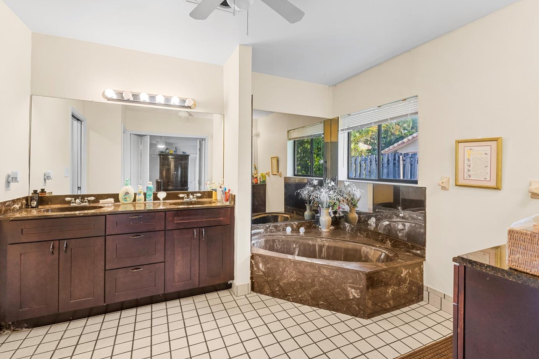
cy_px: 171
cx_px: 278
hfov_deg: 93.3
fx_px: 254
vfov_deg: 70.4
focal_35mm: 17
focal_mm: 15
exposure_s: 1/8
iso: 500
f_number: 8
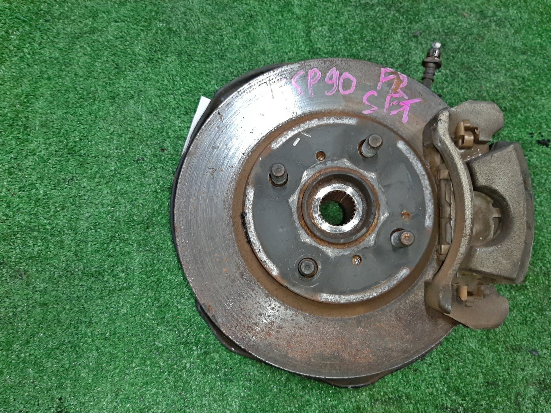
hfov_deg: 65.3
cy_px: 214
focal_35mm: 27
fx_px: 430
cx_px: 278
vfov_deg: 51.3
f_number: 1.7
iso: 174
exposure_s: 1/50
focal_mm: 3.93
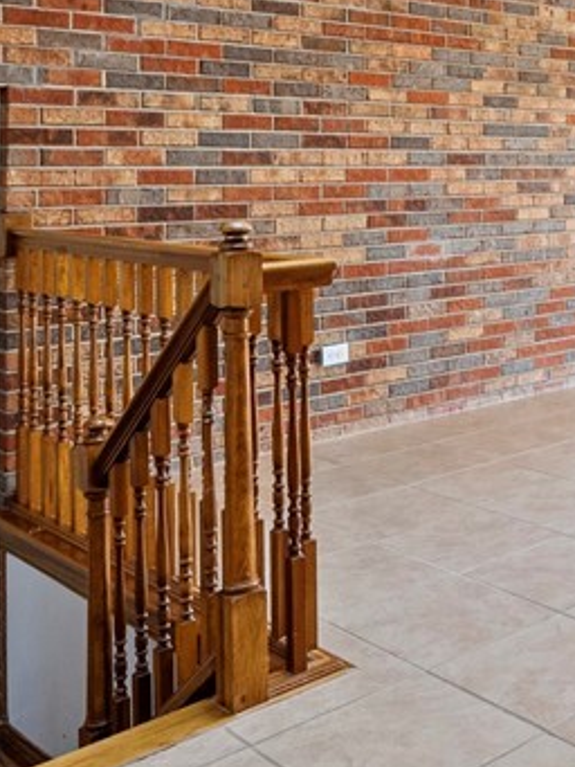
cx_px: 706
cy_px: 196
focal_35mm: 49
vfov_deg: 38.0
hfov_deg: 26.2
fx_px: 1085
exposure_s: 1/4
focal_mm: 16
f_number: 11
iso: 640
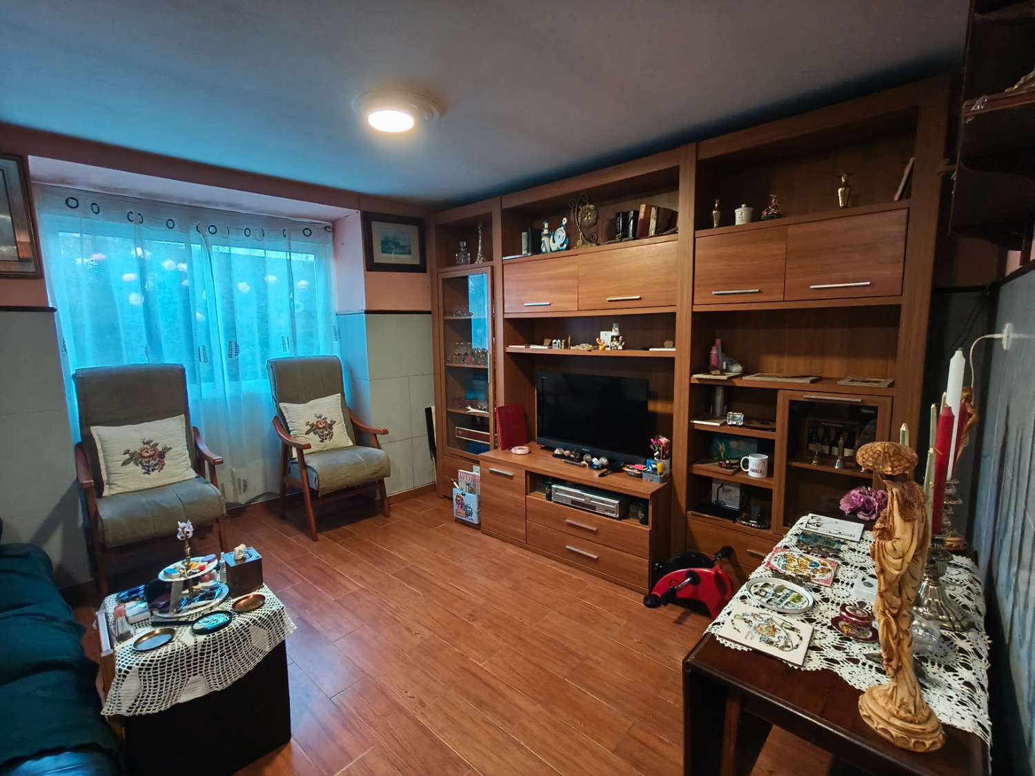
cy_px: 388
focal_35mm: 15
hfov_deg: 98.2
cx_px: 518
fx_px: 448
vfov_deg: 81.7
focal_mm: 1.67
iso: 640
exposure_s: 1/33.3
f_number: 2.2
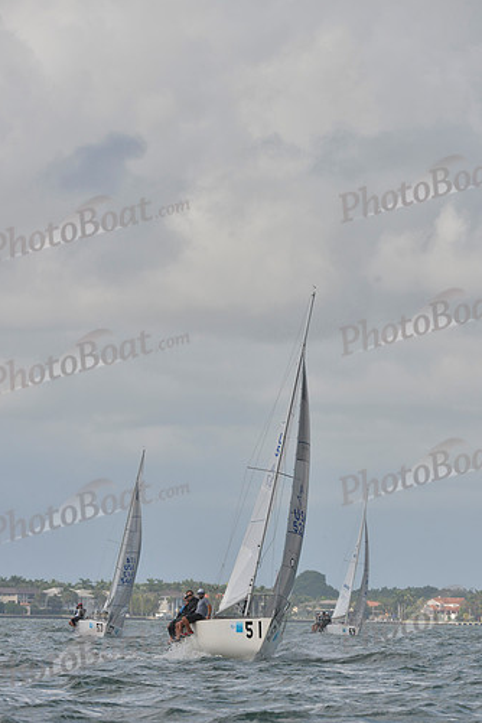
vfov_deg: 6.4
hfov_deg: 4.2
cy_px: 414
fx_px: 6506
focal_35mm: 324
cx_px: 265
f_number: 9
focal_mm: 280
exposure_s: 1/1250
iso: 400
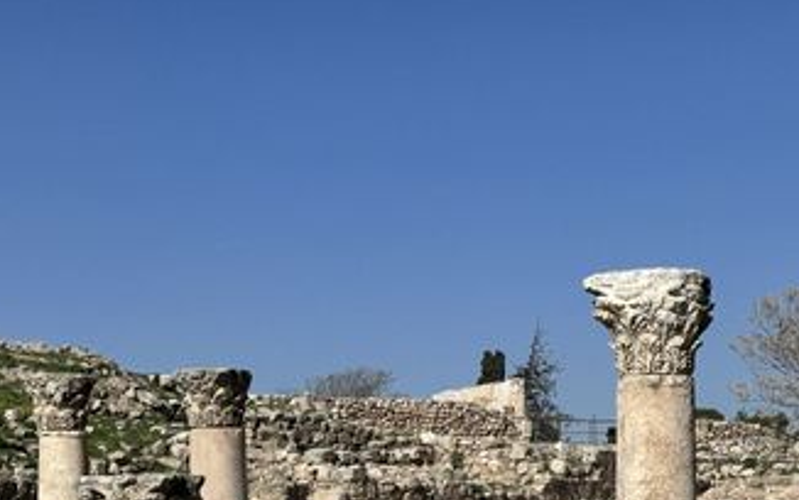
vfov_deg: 12.9
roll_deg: +0.5
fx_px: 2178
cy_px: 532
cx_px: 725
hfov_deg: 20.4
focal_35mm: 100
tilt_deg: +0.3
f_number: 1.78
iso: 64
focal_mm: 6.86
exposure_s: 1/8929
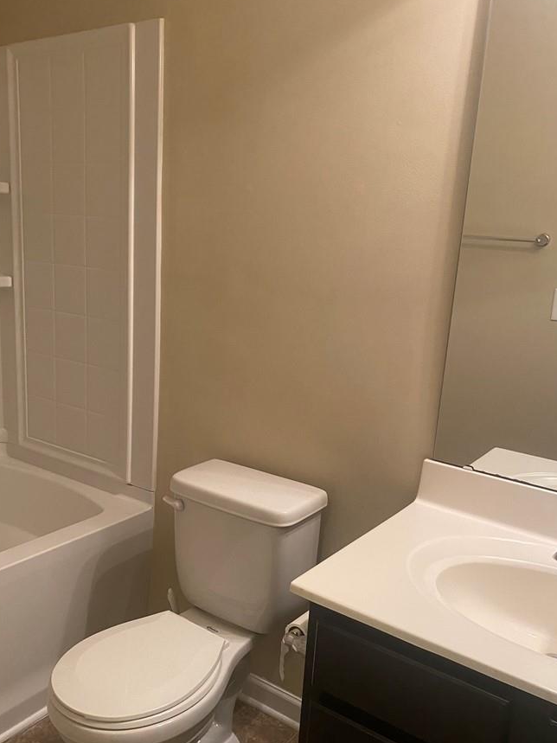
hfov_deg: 45.4
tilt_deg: -12.0
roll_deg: -3.3
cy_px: 402
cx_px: 250
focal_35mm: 31
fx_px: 665
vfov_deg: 58.3
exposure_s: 1/60
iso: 320
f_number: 1.8
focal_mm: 4.25
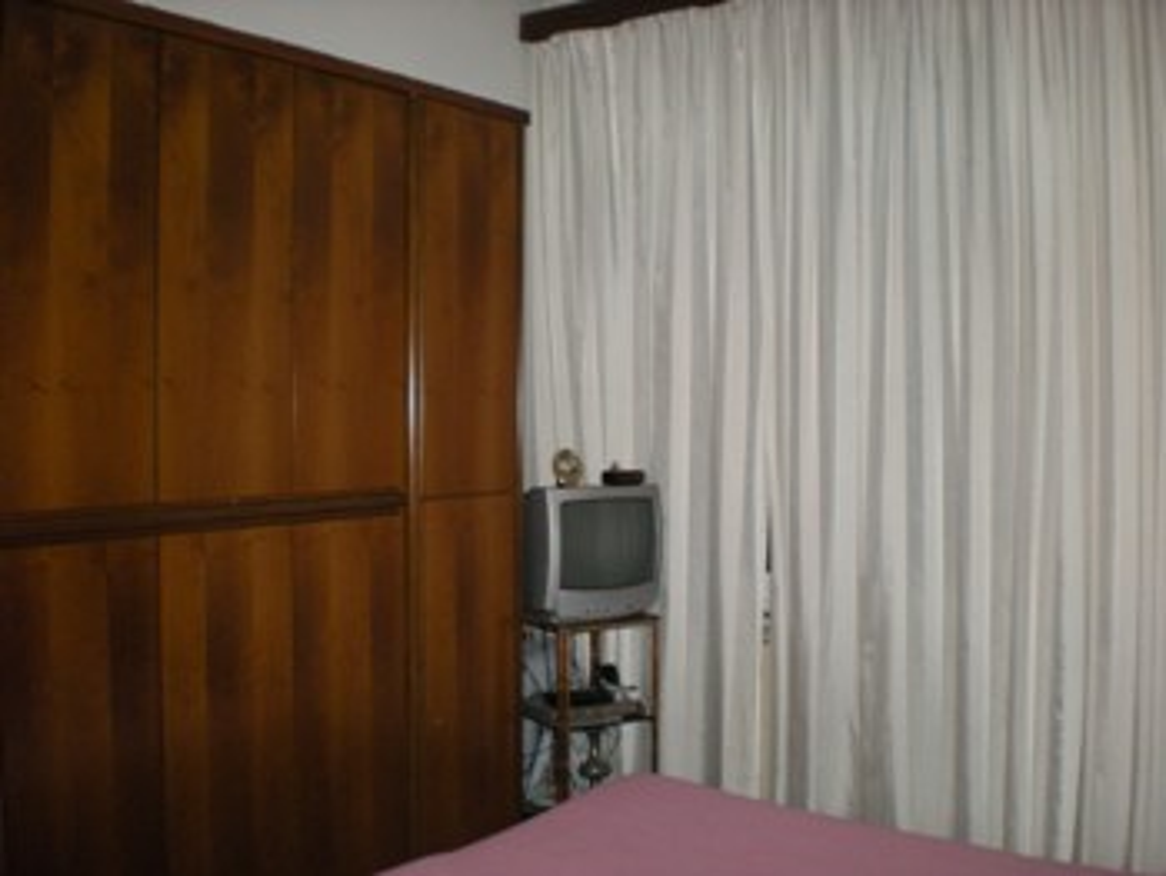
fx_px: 1281
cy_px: 438
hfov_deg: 48.9
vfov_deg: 37.8
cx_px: 583
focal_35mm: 38
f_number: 3.1
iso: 339
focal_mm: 6.3
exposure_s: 1/60
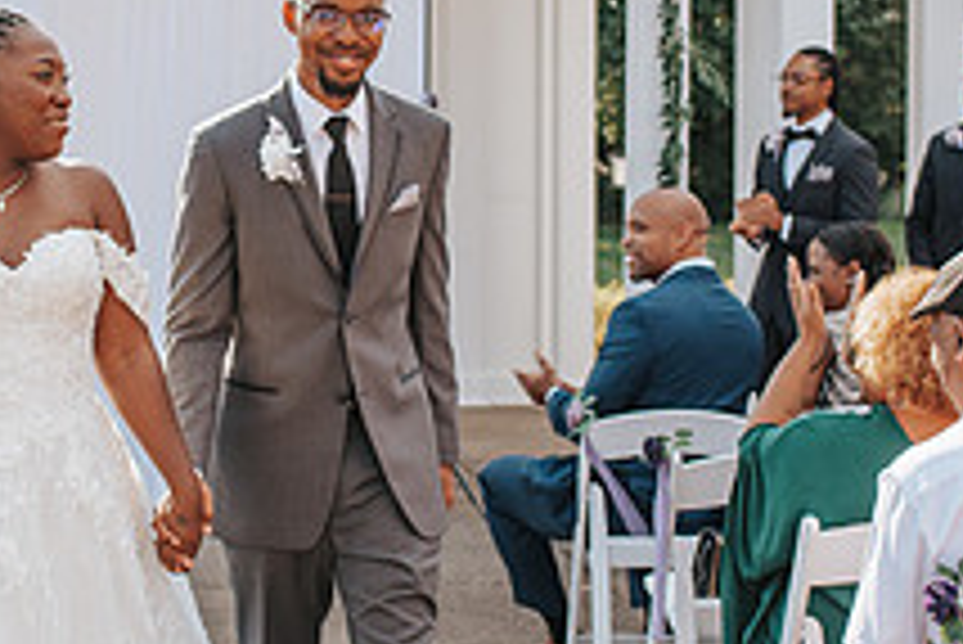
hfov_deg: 20.7
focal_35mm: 97
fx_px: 2596
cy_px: 272
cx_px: 176
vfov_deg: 14.1
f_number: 2.8
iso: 100
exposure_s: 1/1250
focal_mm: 35
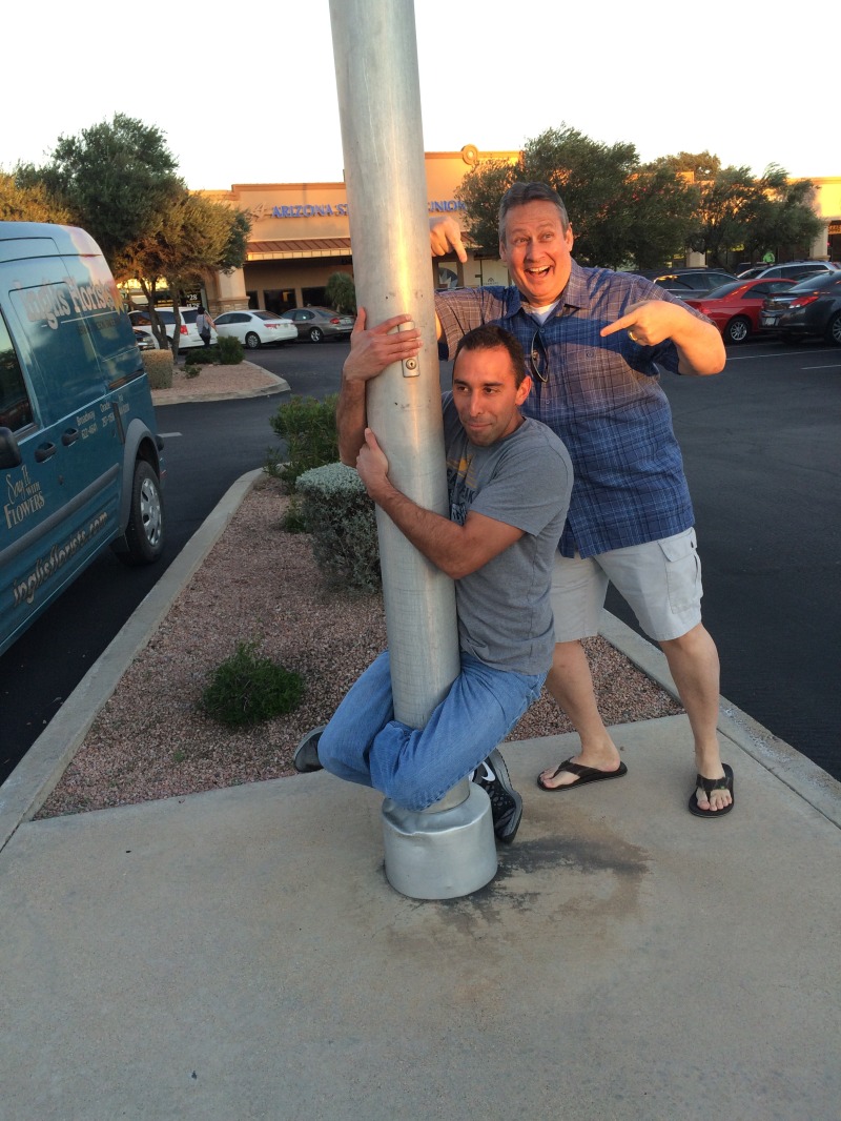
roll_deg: +6.0
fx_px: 939
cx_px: 420
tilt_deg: -15.2
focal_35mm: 29
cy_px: 560
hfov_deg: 48.2
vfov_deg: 61.6
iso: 50
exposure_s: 1/120
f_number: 2.2
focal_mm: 4.15
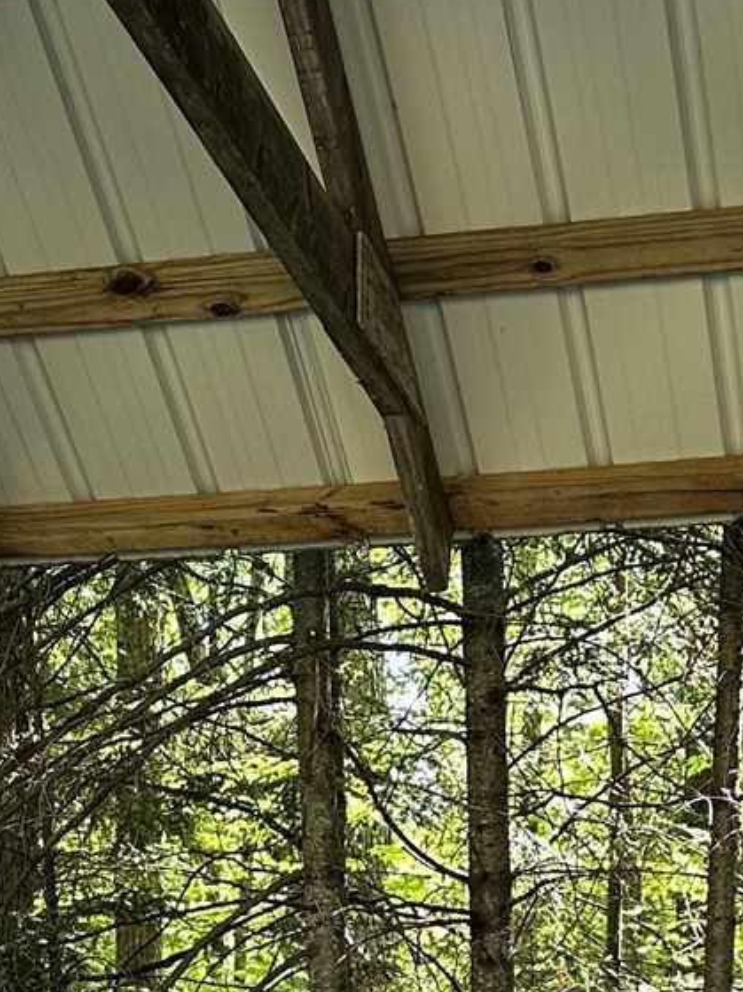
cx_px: 358
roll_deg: +0.2
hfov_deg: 14.9
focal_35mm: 99
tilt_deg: +0.8
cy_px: 1285
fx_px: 2834
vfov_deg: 18.5
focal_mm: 6.86
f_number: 1.78
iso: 160
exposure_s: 1/121
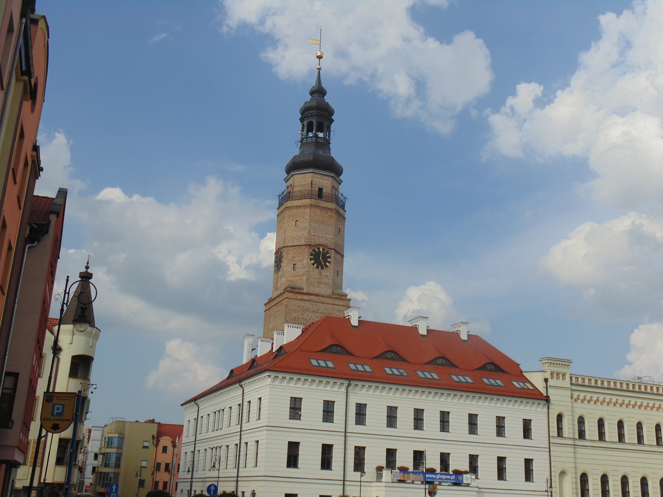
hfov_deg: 45.8
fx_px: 785
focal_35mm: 41
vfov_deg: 35.1
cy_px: 248
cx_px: 332
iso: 80
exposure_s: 1/125
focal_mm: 7.4
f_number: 11.3
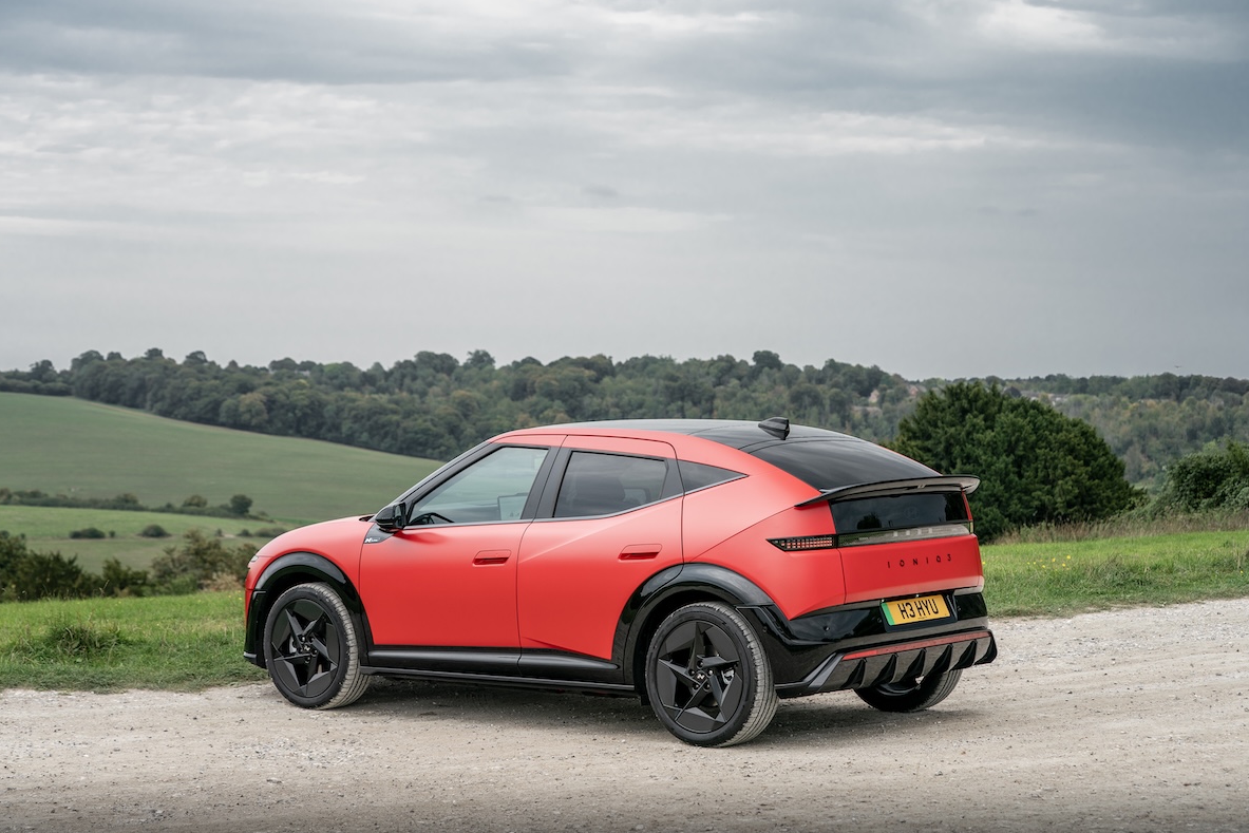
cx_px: 624
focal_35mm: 71
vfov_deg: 19.2
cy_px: 418
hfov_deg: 28.5
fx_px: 2463
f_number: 5
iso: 200
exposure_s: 1/160
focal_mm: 70
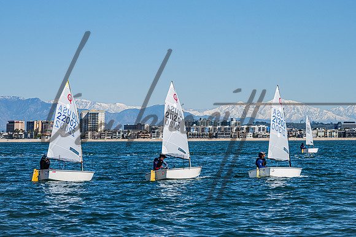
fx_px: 1423
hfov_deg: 14.3
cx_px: 175
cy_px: 93
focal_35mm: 144
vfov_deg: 9.5
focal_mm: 105
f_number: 6.3
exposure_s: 1/2500
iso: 320
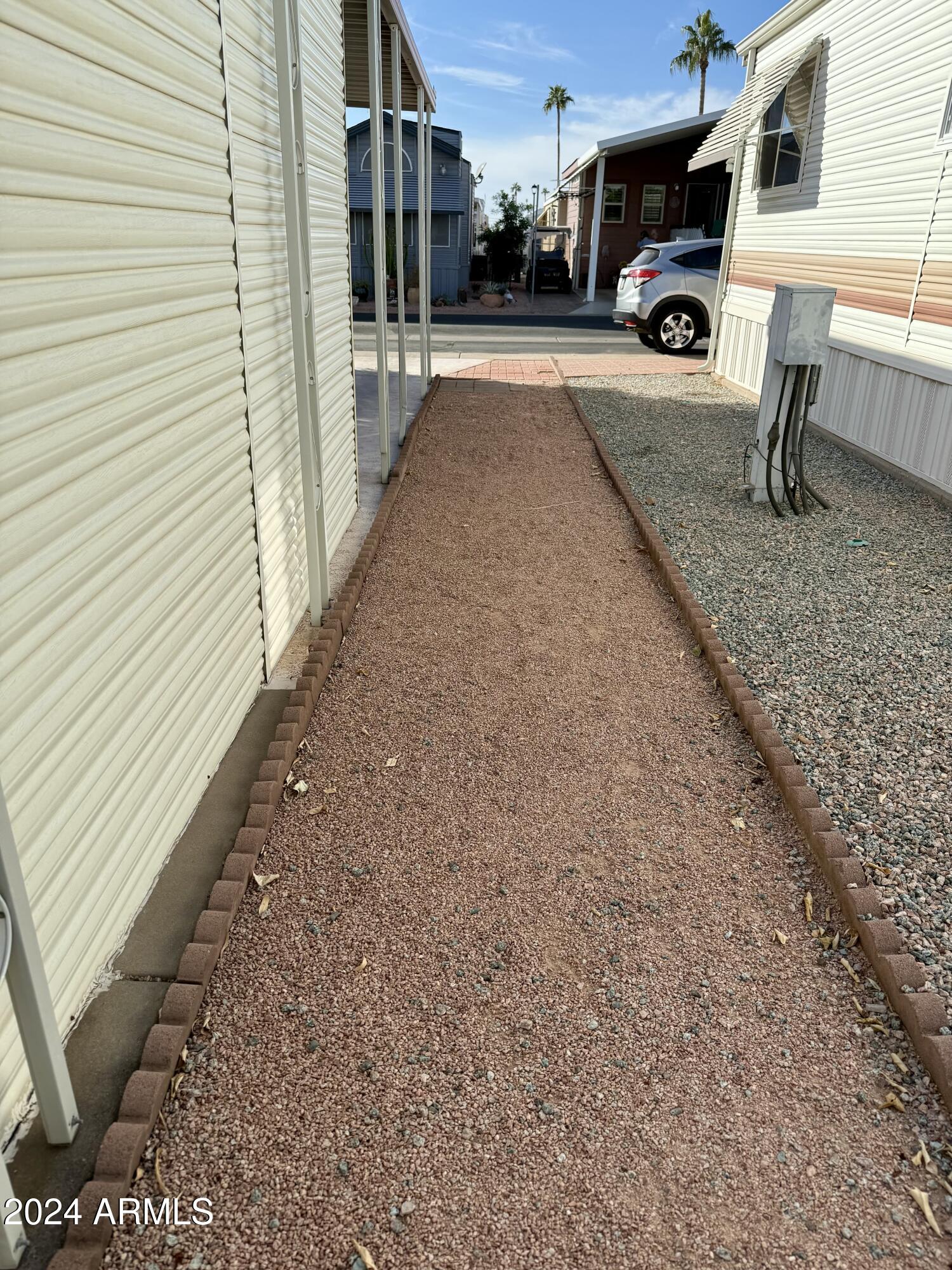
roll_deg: -1.6
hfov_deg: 56.8
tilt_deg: -23.2
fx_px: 880
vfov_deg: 71.6
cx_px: 476
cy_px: 635
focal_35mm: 24
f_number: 1.78
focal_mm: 6.76
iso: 100
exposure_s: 1/3584
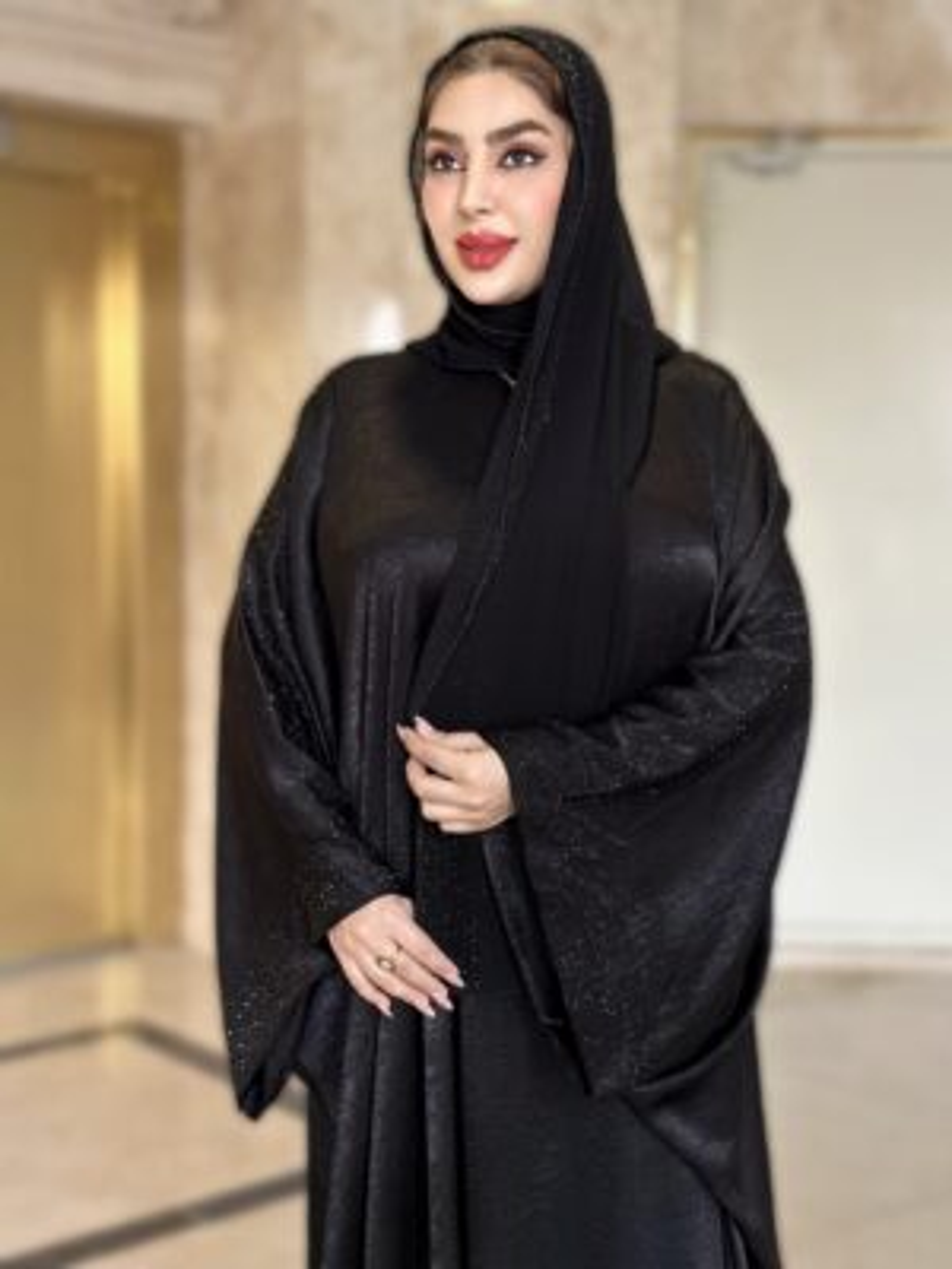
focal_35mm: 48
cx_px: 476
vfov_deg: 39.7
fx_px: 1760
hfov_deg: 30.3
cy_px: 634
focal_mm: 6.86
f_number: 1.78
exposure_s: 1/74
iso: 125
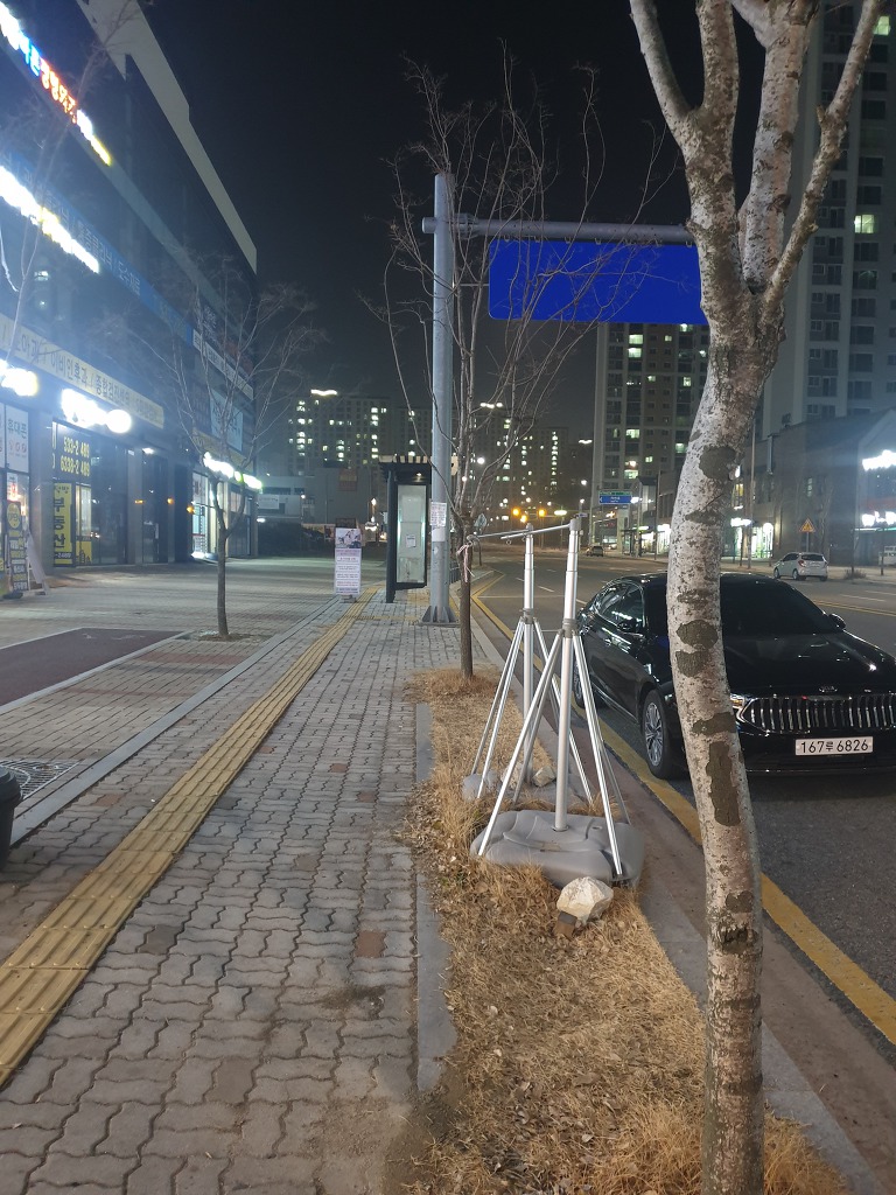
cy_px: 598
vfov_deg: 67.3
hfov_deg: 53.1
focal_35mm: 26
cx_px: 448
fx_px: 897
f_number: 1.5
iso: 320
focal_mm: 4.3
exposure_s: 1/17
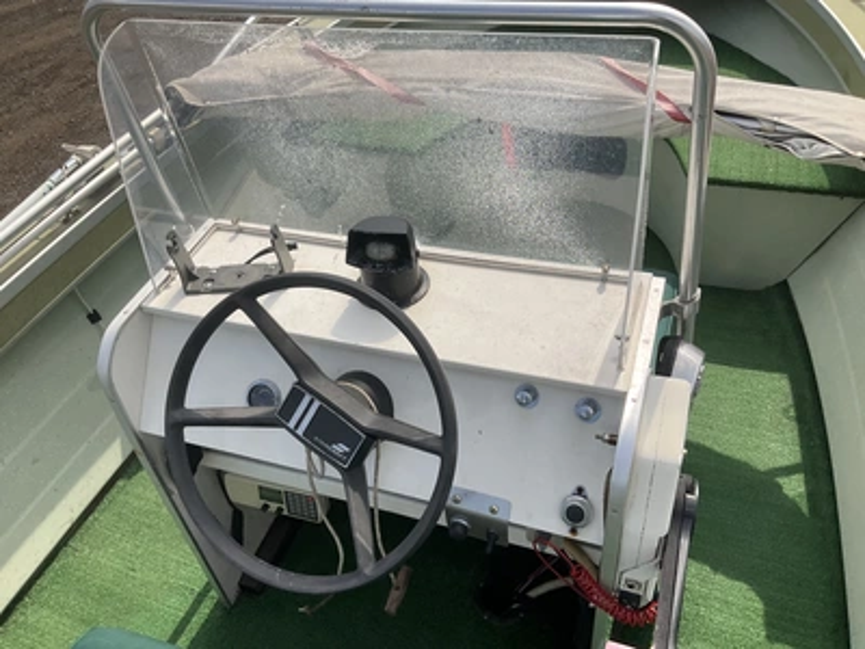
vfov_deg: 48.2
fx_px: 725
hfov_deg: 61.7
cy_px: 324
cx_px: 432
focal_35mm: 29
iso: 25
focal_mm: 3
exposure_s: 1/1534
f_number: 1.8
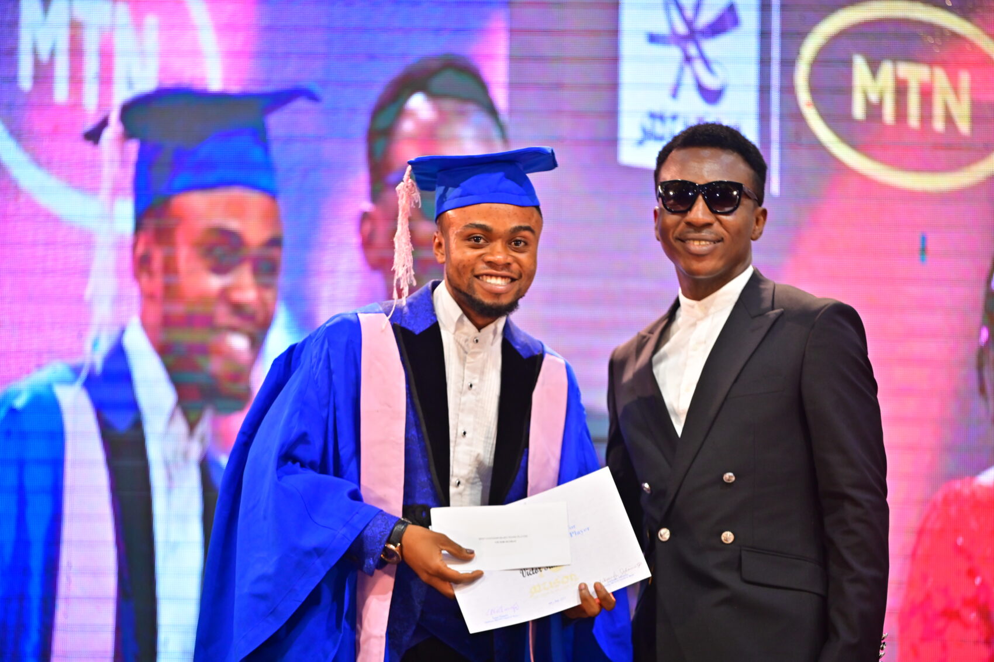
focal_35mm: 165
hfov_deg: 12.5
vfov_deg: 8.3
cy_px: 331
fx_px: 4553
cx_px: 497
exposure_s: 1/320
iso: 1600
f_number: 2.8
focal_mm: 165
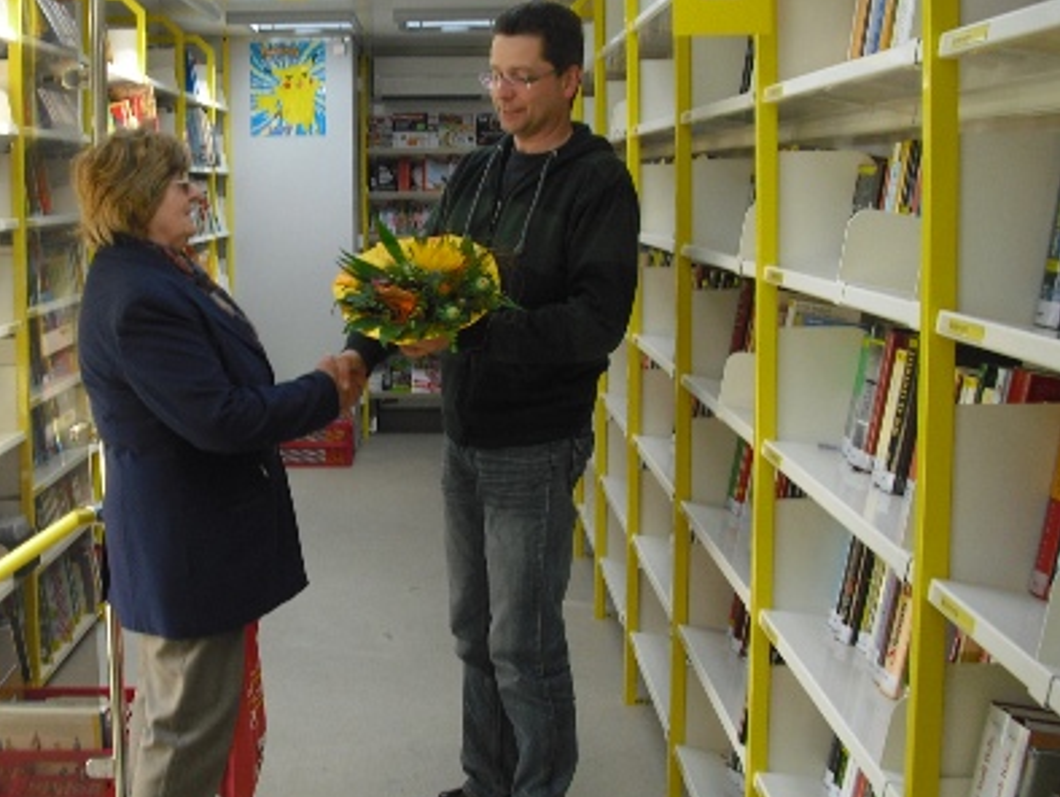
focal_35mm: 53
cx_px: 323
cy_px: 400
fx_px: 1624
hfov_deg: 35.7
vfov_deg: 27.6
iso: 100
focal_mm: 6.2
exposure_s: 1/80
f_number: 2.8
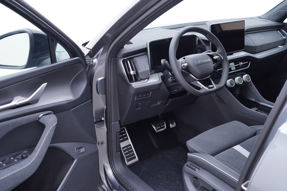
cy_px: 96
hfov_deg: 53.1
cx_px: 144
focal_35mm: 36
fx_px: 287
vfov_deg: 36.9
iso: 200
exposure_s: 1/40
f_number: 2.8
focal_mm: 24
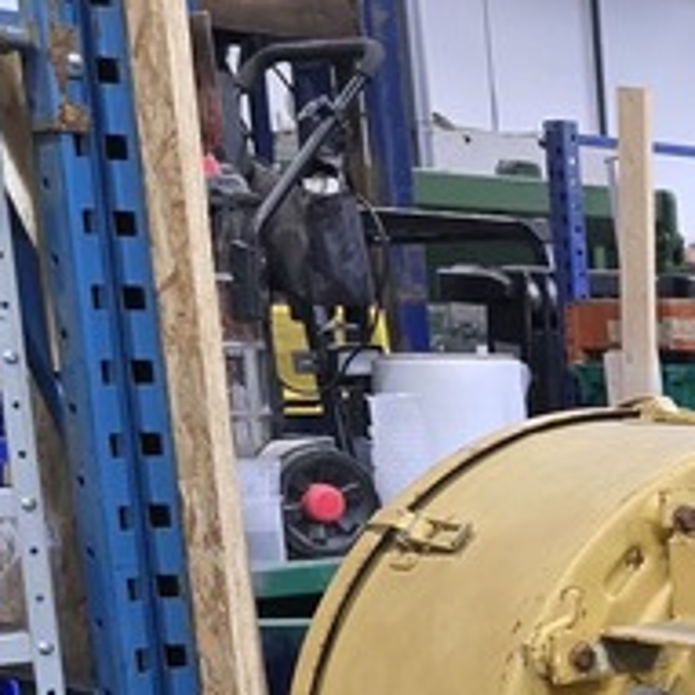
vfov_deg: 19.6
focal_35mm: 85
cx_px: 1386
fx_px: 1931
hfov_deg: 16.0
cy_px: 757
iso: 500
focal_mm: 6.3
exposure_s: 1/120
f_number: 1.7
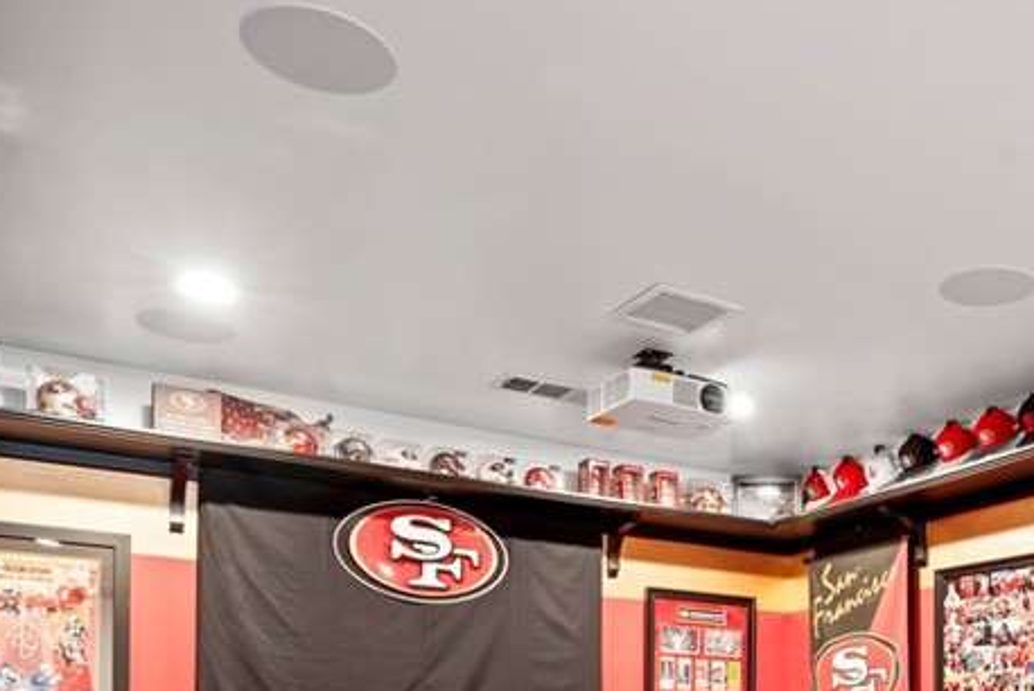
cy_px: 746
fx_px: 1118
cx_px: 835
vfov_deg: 30.9
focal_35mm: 39
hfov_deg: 46.8
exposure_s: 3.2
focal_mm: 17.4
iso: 400
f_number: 8
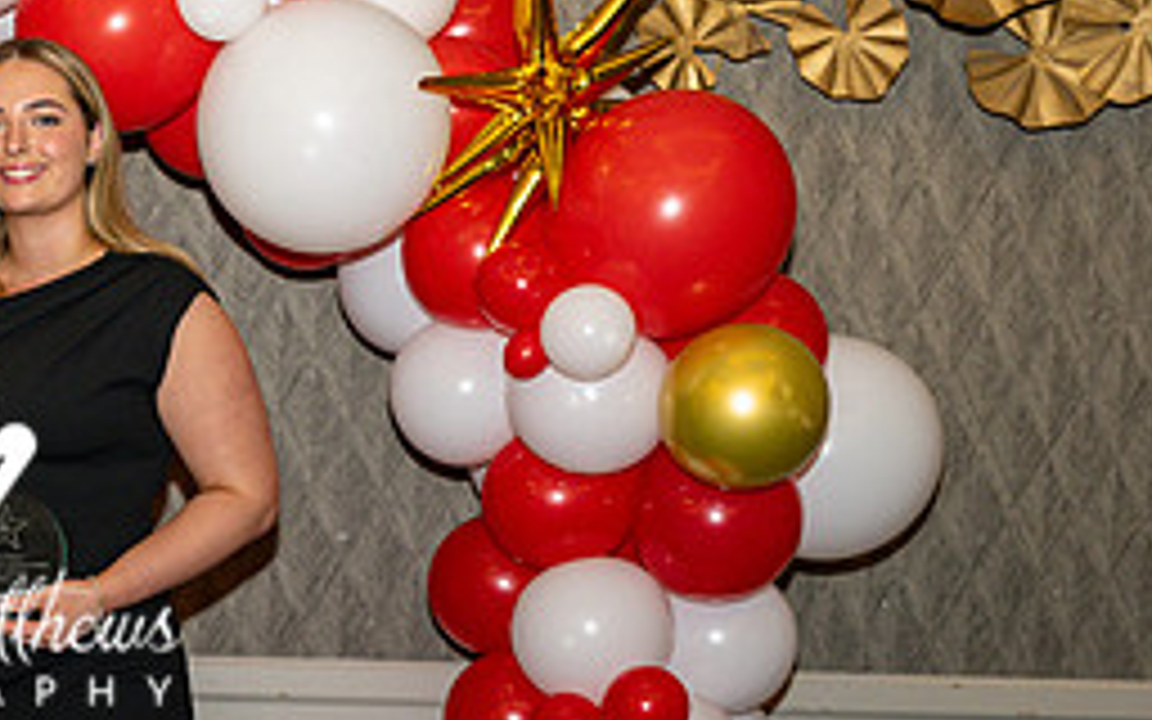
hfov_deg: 26.8
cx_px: 87
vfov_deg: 17.4
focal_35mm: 74
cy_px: 612
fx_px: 2323
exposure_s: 1/125
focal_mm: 27.5
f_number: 3.5
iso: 500
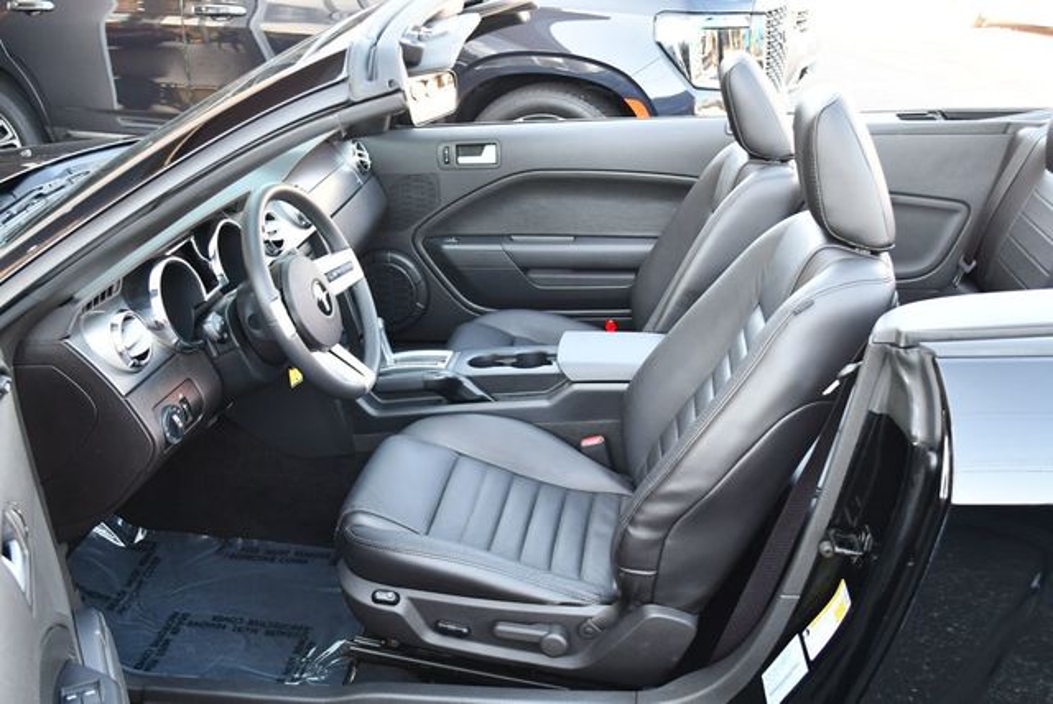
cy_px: 352
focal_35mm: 36
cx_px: 526
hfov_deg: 53.1
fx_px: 1054
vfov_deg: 36.9
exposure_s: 1/160
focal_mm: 18
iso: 800
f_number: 3.5
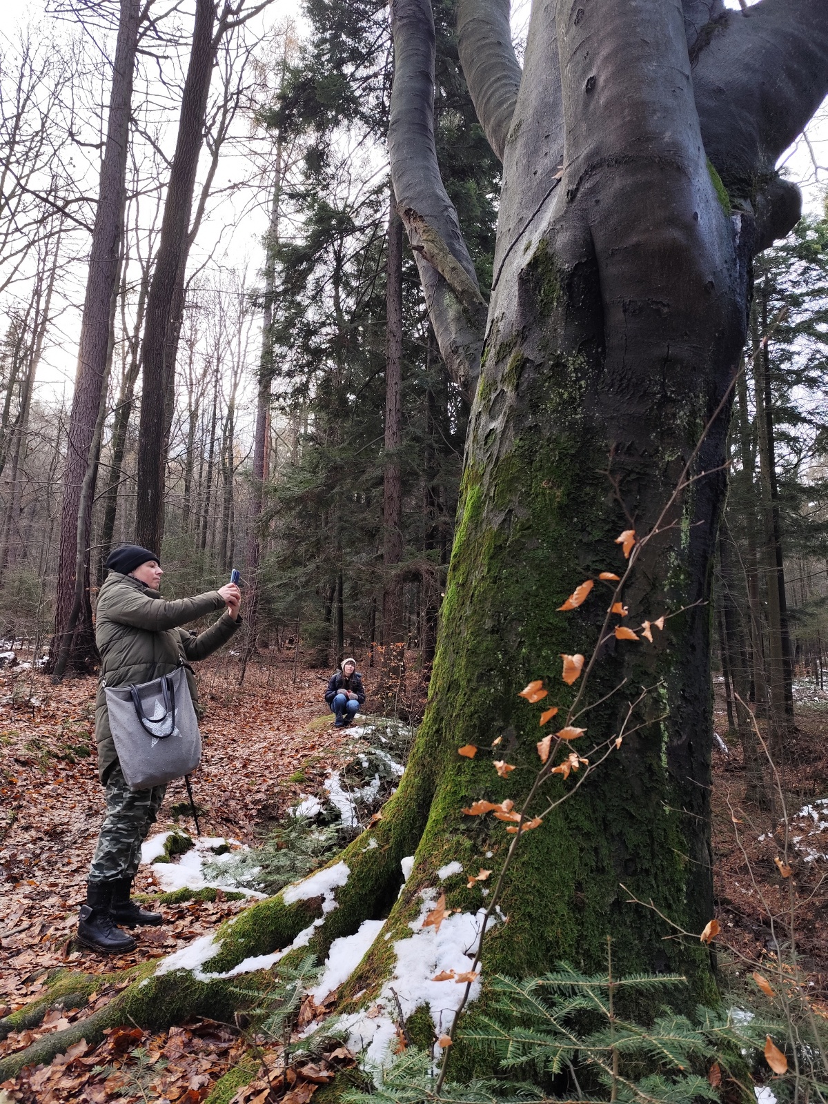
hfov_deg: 58.9
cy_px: 552
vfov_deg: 73.9
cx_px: 414
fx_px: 734
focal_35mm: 23
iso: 50
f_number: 1.65
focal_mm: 6.14
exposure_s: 1/124
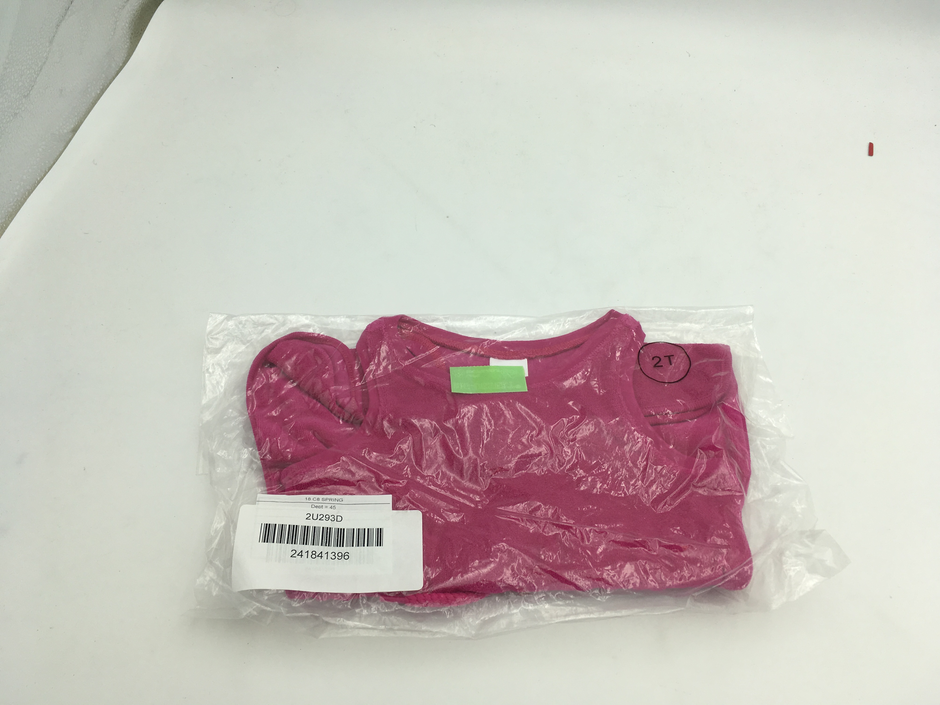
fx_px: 787
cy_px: 352
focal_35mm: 29
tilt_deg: -52.9
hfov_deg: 61.7
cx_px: 470
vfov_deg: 48.2
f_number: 2.2
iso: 25
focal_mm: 4.15
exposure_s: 1/334
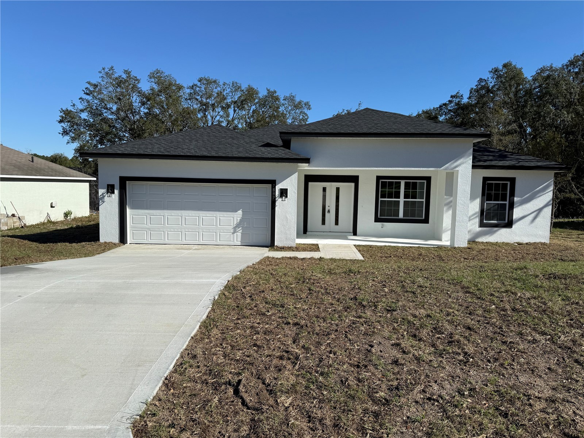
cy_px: 219
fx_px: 405
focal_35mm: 24
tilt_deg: -5.0
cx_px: 292
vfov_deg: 56.8
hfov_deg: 71.6
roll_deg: -2.0
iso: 80
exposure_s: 1/6711
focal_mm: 6.76
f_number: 1.78
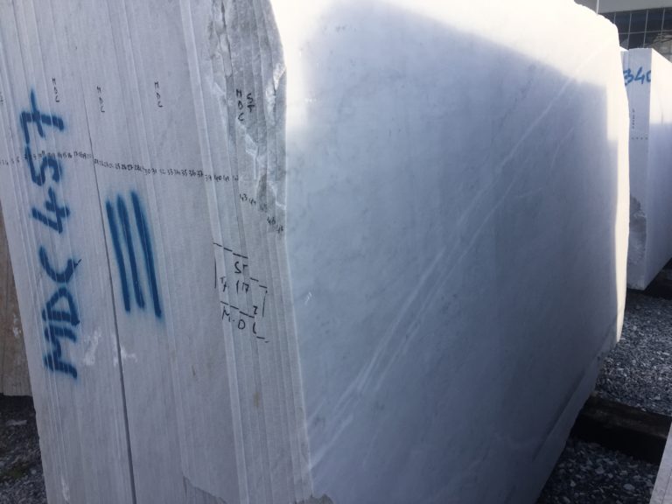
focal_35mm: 29
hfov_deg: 61.7
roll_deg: -1.0
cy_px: 252
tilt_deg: -12.5
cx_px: 336
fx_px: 563
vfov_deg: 48.2
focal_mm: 4.15
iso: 32
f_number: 2.2
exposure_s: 1/648
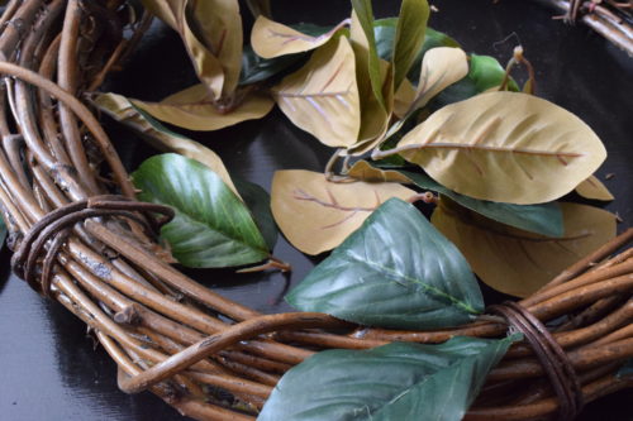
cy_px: 210
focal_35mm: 46
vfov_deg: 28.9
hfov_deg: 42.3
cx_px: 316
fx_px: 817
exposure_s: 1/25
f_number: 13
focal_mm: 31
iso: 6400
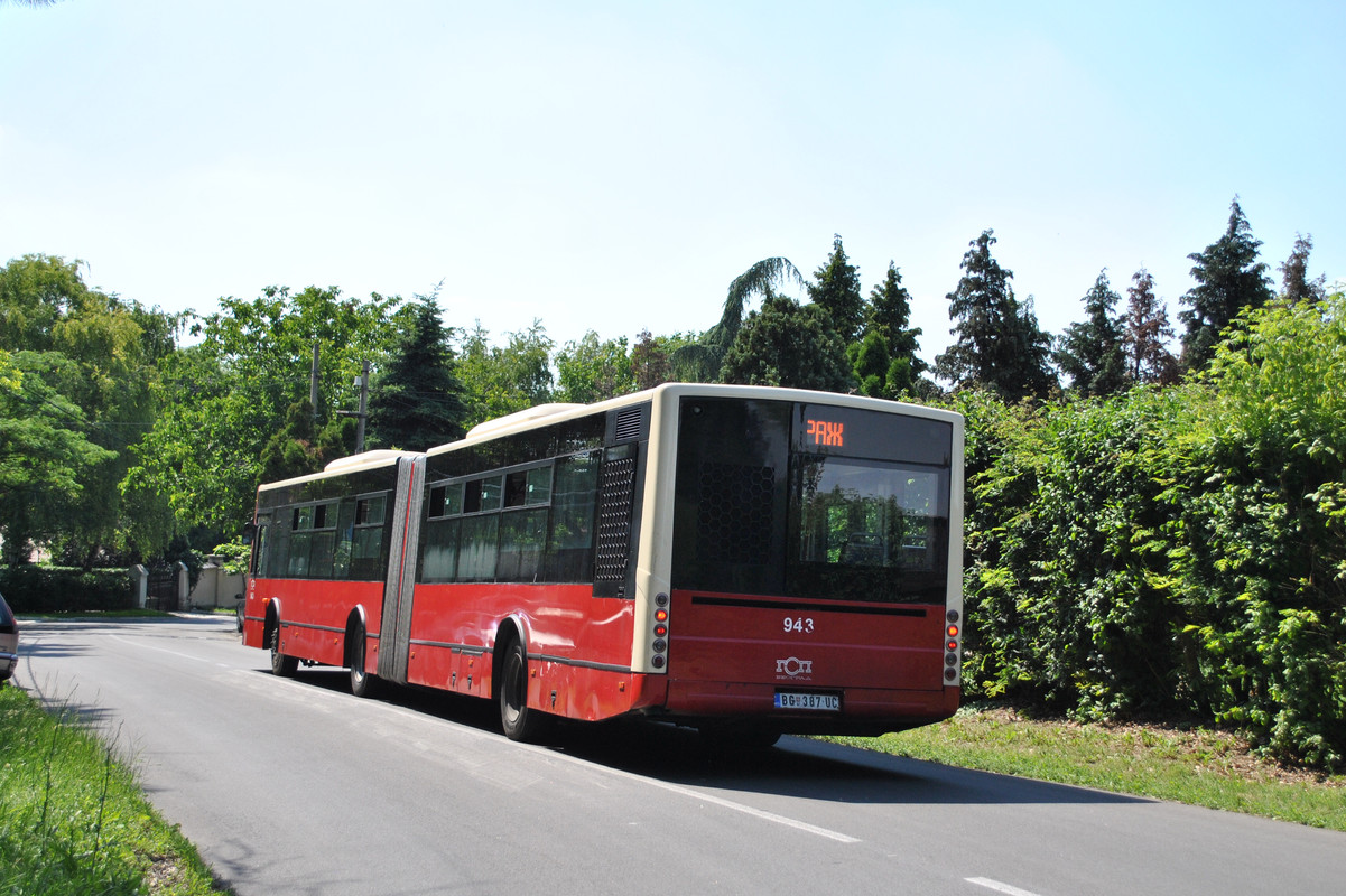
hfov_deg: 43.6
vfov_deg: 29.8
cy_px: 448
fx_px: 1682
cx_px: 673
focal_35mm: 45
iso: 200
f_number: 4.5
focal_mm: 30
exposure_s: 1/1000
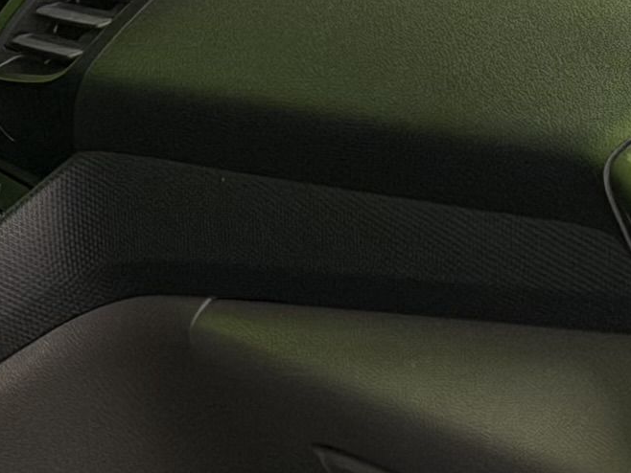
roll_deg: -0.5
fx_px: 5361
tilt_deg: -10.5
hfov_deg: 6.7
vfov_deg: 5.1
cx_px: -71
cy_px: 6
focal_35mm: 294
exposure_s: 1/60
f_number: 1.78
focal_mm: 6.76
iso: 160
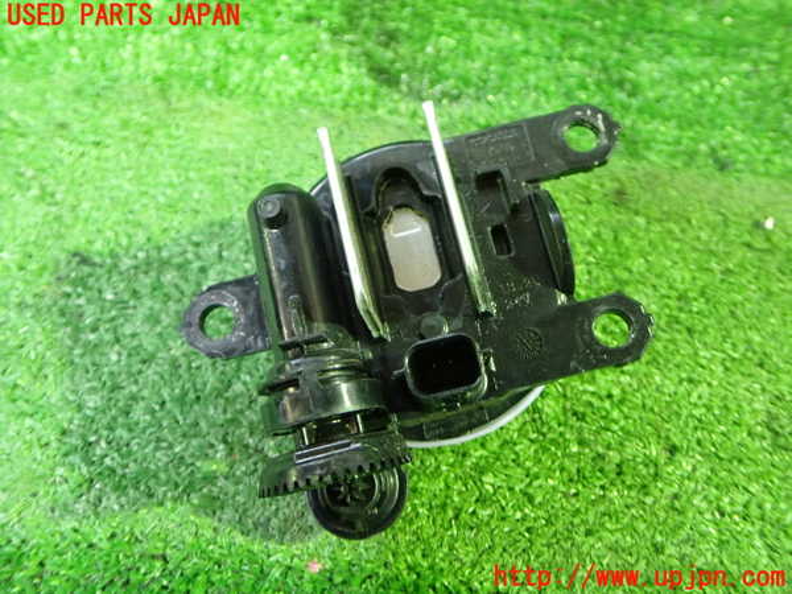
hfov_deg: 60.0
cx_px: 396
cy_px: 297
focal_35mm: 30
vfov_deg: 46.8
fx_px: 686
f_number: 2.3
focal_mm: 5.4
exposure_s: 1/20
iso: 800
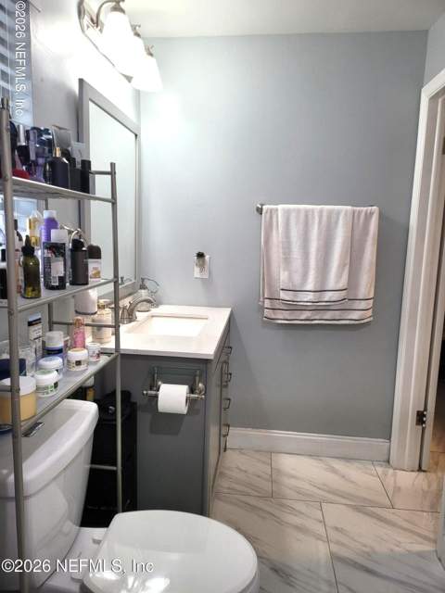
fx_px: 446
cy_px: 296
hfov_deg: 53.1
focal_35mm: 26
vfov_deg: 67.3
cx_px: 222
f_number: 1.8
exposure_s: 1/120
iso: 160
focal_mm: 5
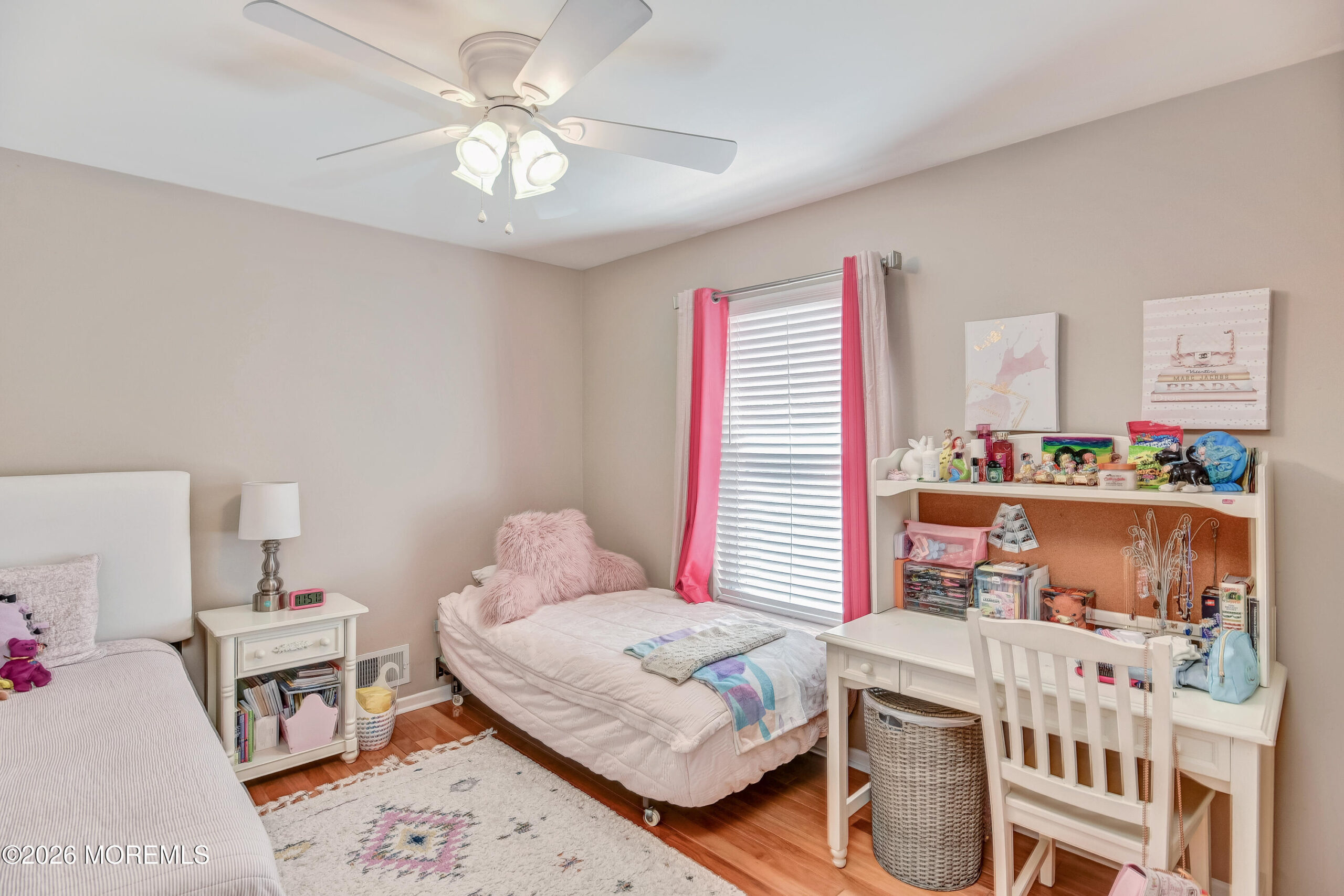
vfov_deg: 70.5
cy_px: 448
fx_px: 635
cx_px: 672
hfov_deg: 93.3
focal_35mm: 17
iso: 320
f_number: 7.1
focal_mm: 17
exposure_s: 1/60
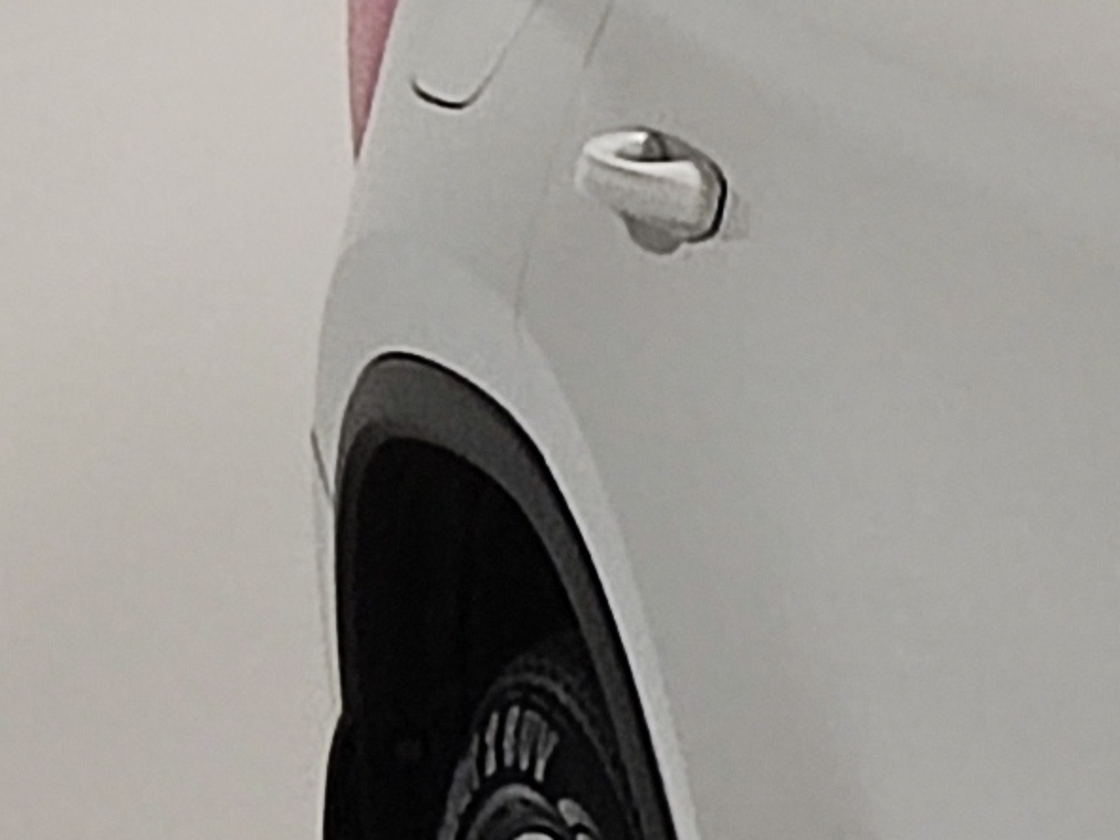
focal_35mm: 344
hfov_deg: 5.3
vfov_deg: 4.3
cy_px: 1017
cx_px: 3745
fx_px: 11132
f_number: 1.79
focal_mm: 4.74
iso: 166
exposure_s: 1/50
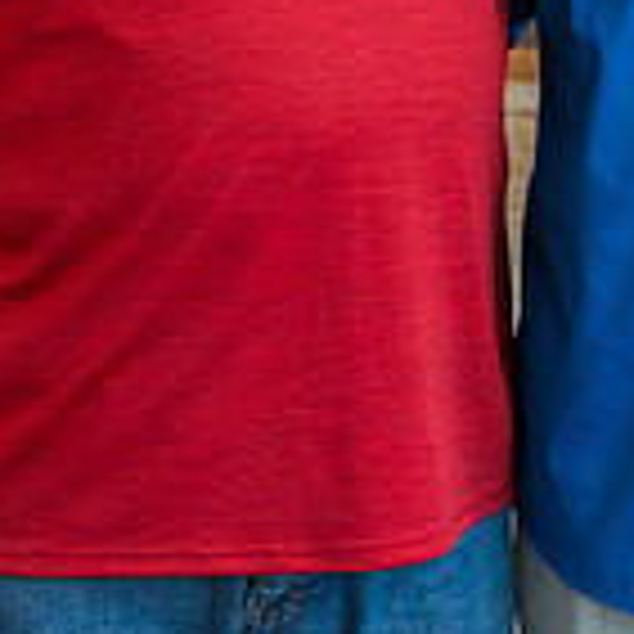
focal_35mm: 142
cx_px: 692
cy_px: -44
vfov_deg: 12.1
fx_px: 2942
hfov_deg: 12.1
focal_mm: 31
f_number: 4
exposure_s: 1/160
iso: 1250
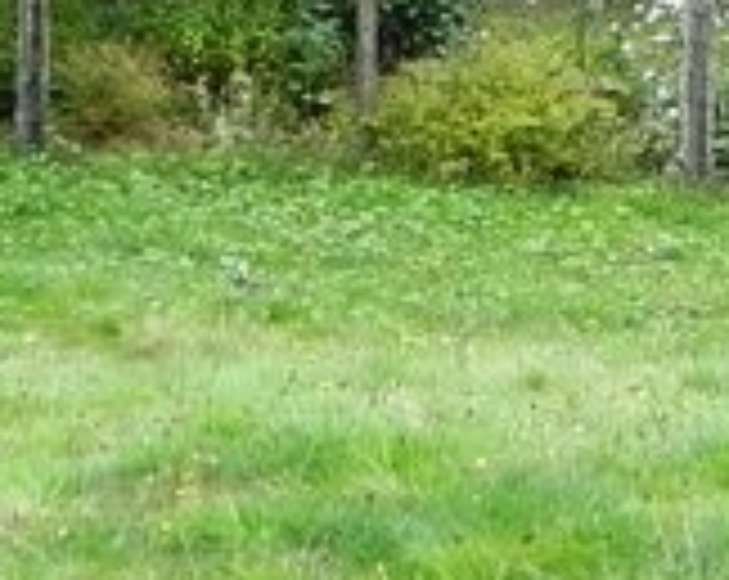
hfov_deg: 8.4
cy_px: -333
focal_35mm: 224
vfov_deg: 6.8
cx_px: 1107
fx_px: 4824
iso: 160
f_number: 4.5
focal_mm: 10.3
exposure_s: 1/120
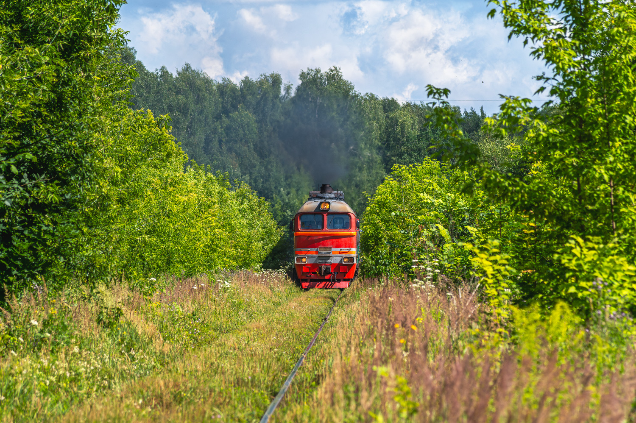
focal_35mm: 240
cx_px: 318
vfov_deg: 5.7
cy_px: 212
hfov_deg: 8.6
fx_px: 4237
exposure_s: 1/1000
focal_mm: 240
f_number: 10
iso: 125
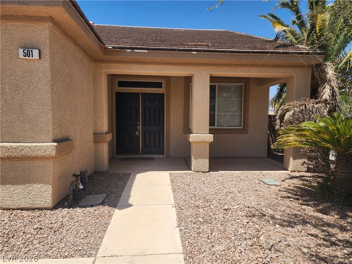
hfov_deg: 73.9
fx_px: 234
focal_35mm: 23
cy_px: 132
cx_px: 176
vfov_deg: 58.9
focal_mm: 6.4
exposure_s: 1/1212
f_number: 1.8
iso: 12
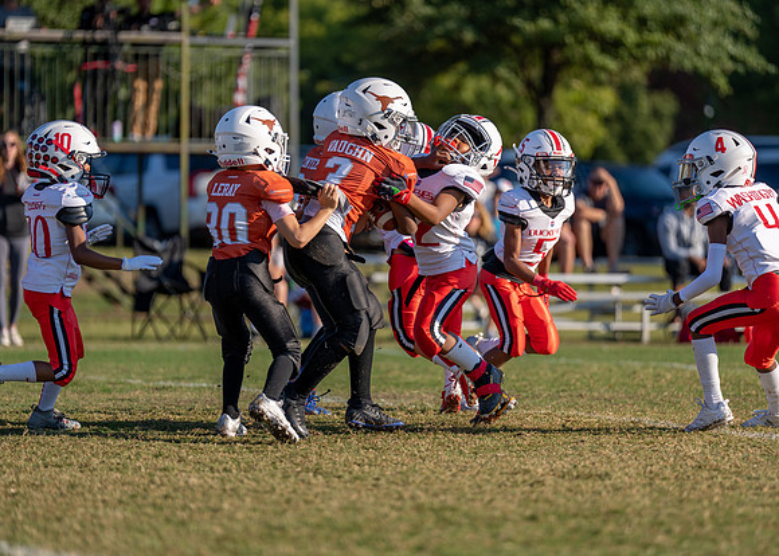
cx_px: 390
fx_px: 4635
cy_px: 278
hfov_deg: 9.6
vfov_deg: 6.9
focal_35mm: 210
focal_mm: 200
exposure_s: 1/1600
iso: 100
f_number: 2.8
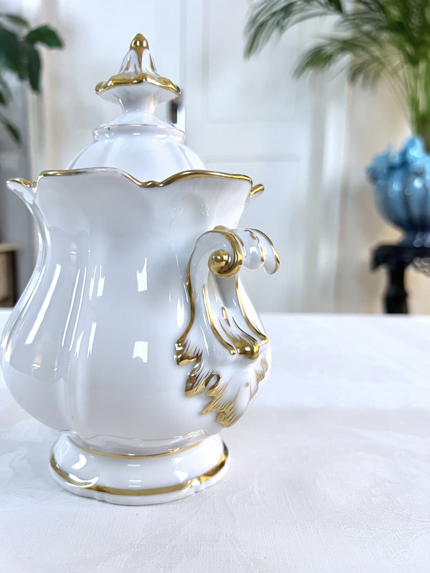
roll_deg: -1.5
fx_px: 431
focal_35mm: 26
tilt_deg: -7.5
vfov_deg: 67.3
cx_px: 215
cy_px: 286
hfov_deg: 53.1
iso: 200
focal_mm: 5.7
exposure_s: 1/50
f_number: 1.5
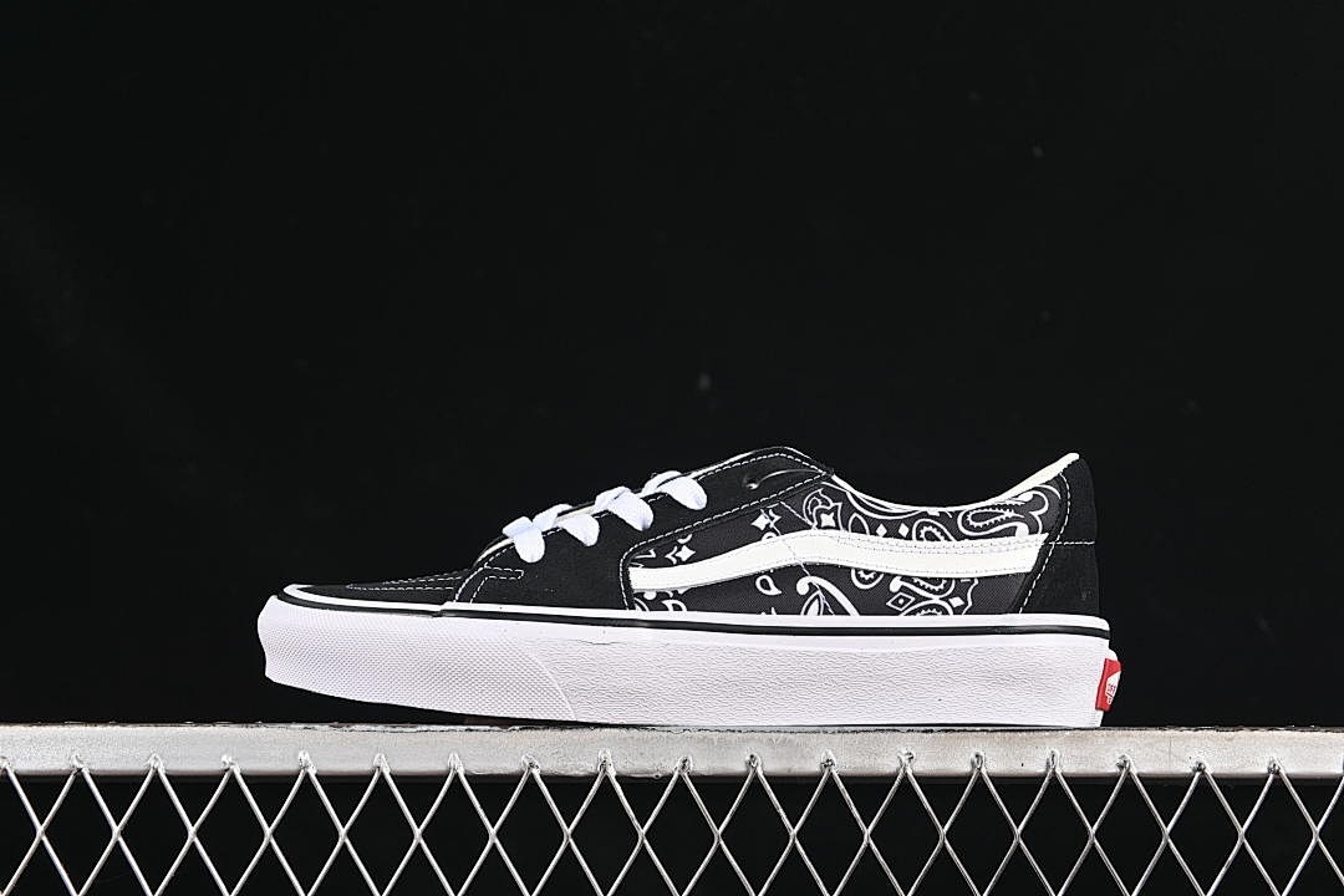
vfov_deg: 18.2
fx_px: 2800
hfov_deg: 27.0
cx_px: 672
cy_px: 448
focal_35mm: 75
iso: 160
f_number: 6.3
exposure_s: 1/60
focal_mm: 50
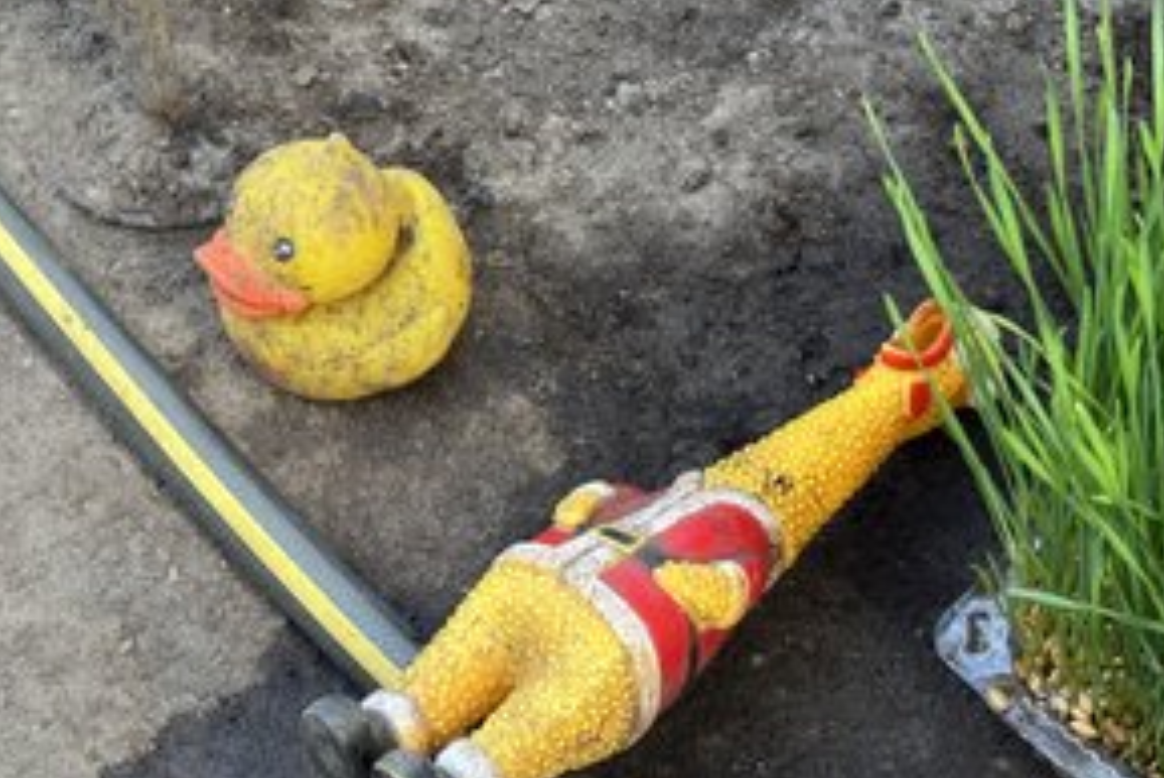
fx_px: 2232
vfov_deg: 19.7
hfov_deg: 29.2
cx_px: 479
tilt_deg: -46.5
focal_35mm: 69
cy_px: 294
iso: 64
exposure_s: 1/121
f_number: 1.78
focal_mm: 6.76
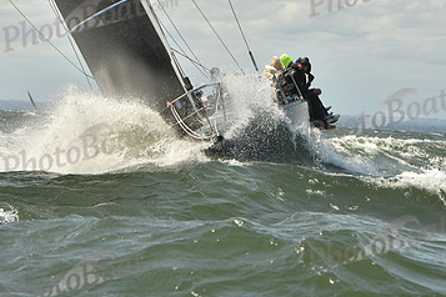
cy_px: 67
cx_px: 244
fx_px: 3122
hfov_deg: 8.2
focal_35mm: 252
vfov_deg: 5.4
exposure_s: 1/800
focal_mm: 155
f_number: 9
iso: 250
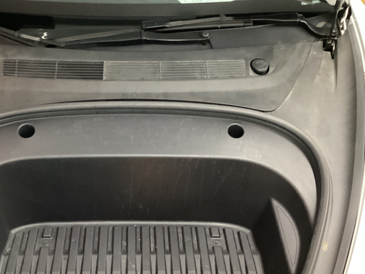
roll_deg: -1.3
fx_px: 464
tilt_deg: -43.3
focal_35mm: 44
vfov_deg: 32.7
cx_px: 139
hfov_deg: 42.6
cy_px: 170
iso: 500
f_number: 2.4
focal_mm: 3.3
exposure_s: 1/25
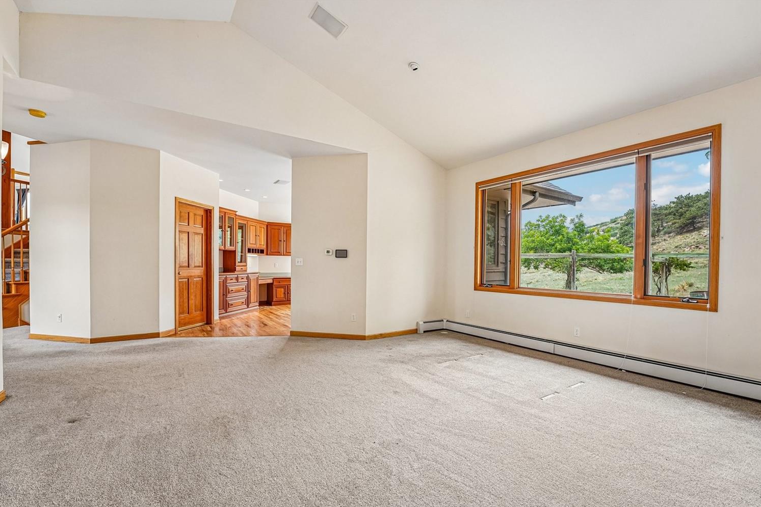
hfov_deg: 98.0
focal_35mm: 16
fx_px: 331
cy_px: 270
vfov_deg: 74.9
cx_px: 383
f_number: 8
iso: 400
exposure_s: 1/30
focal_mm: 14.6
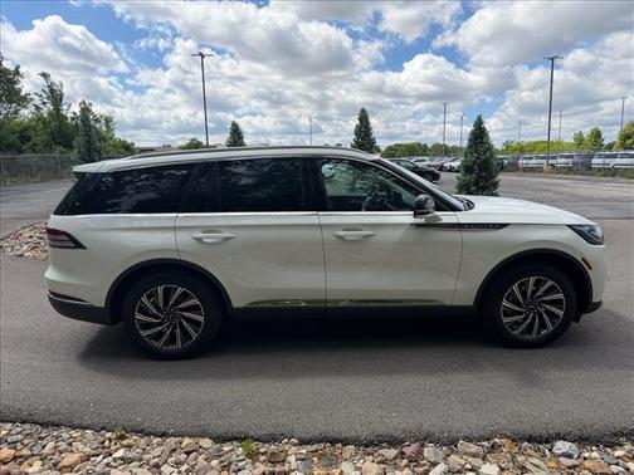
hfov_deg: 71.6
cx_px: 317
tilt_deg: -6.9
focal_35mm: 24
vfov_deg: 56.8
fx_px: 440
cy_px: 238
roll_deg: -1.0
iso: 80
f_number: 1.78
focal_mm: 6.76
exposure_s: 1/4167
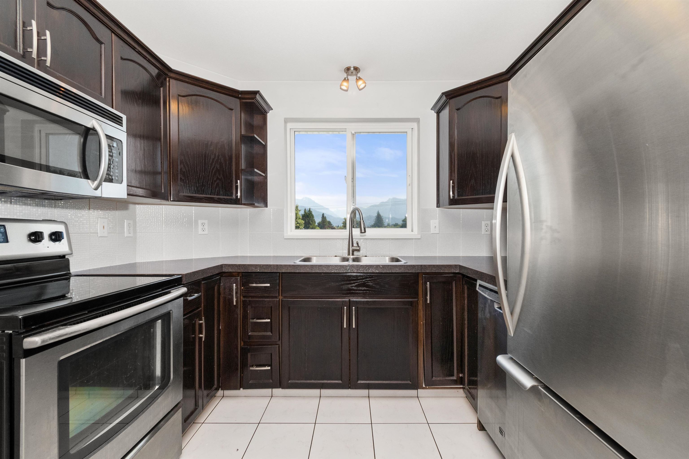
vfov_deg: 77.3
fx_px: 287
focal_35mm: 15
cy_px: 230
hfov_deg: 100.4
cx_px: 344
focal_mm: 10
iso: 250
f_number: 9
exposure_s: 1/200
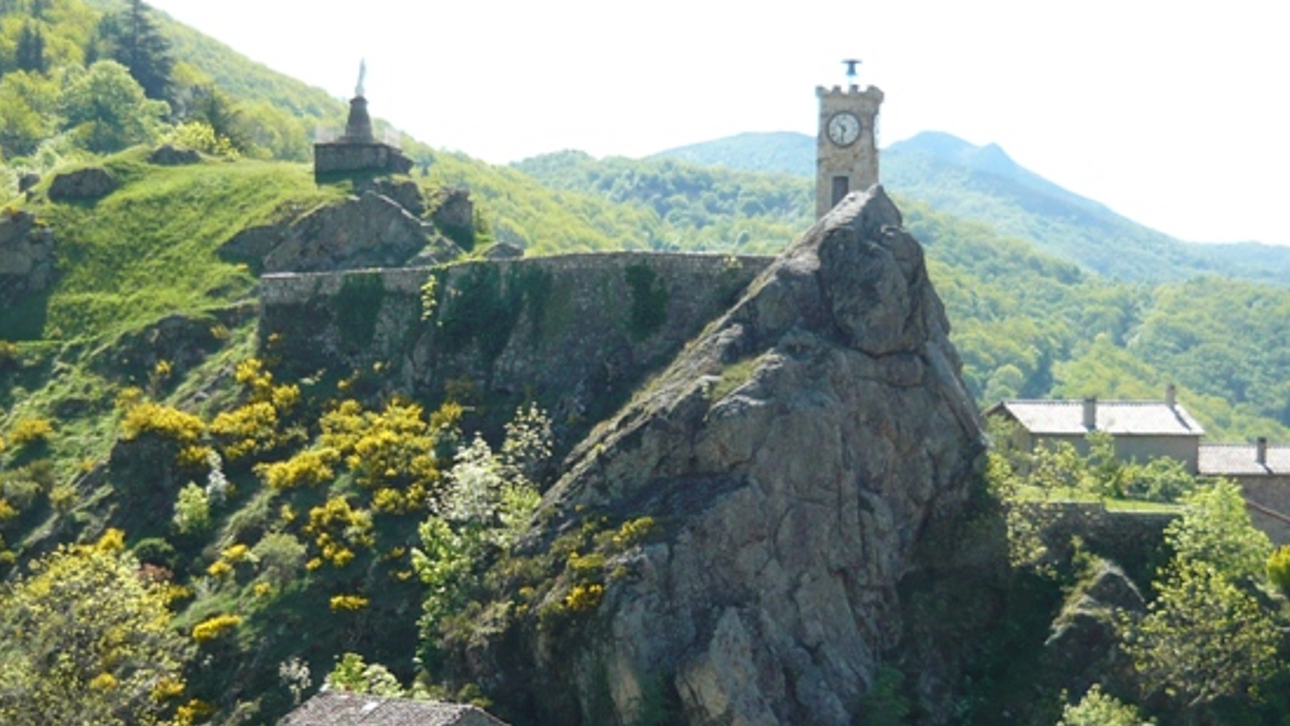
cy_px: 491
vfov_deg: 16.5
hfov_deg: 28.9
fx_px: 2497
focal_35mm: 73
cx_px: 543
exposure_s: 1/500
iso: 100
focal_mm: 6
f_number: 2.9
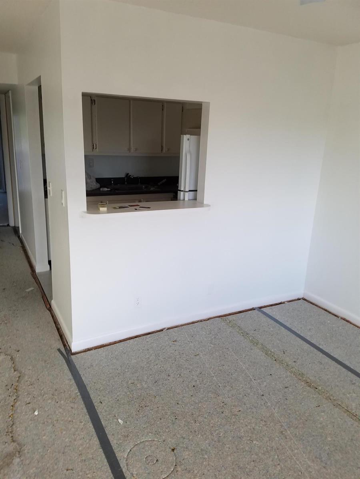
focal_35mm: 26
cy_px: 240
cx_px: 180
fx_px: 361
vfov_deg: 67.3
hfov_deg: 53.1
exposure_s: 1/100
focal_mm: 4.2
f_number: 1.7
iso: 64
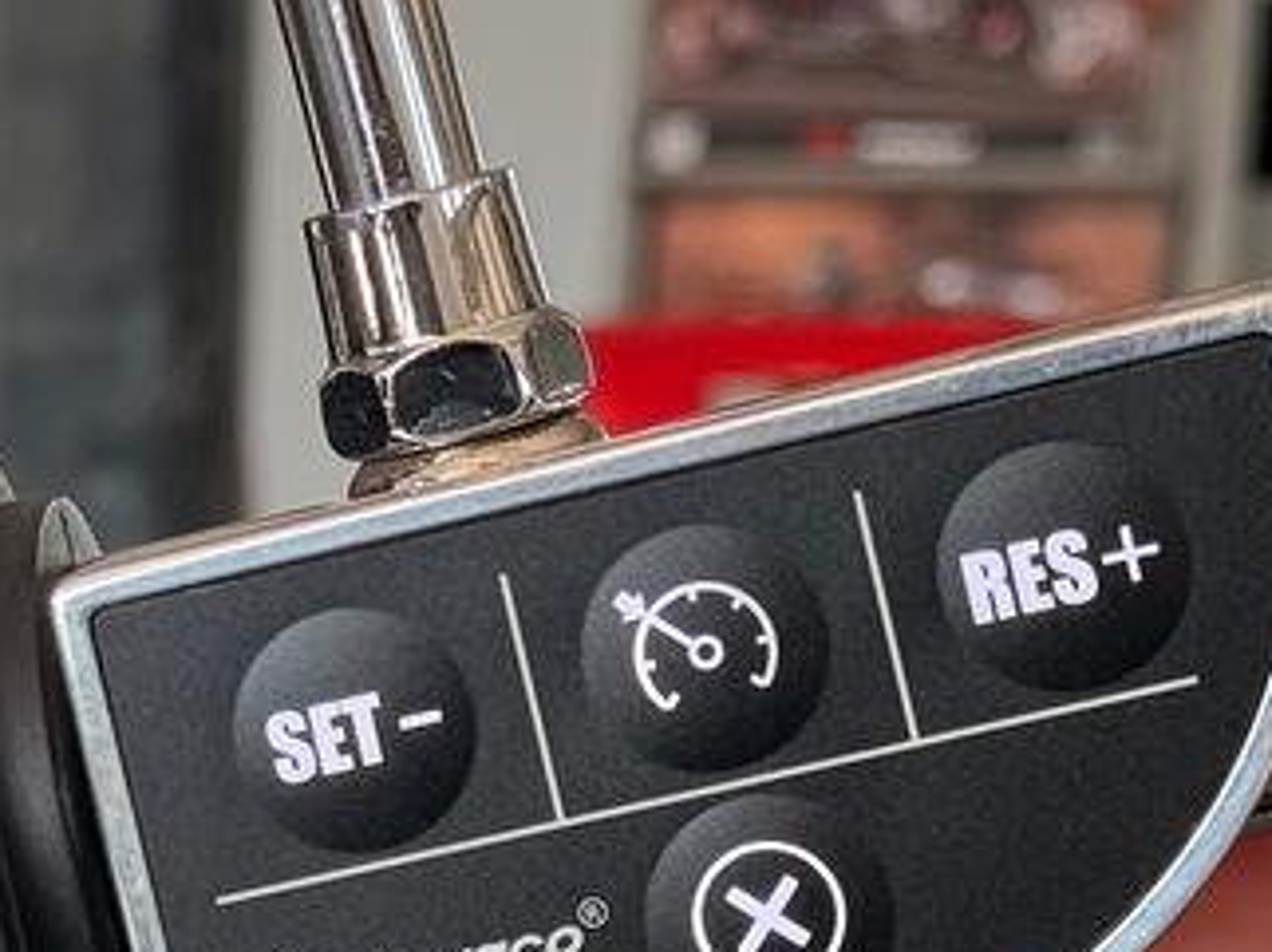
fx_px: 7013
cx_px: -79
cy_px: 628
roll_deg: -1.7
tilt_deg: -0.9
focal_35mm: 191
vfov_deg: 7.8
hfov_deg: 10.3
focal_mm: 6.76
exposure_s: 1/182
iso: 50
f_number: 1.78
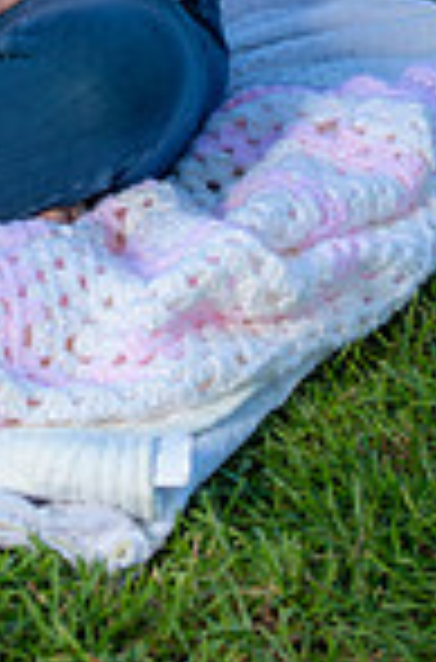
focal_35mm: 264
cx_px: -11
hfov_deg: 5.2
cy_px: -72
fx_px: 4830
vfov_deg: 7.8
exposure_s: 1/160
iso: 100
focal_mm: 86
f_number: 5.6
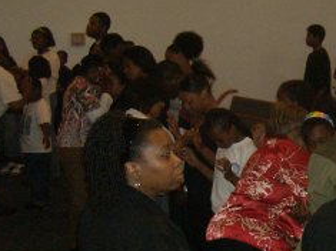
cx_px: 372
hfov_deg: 19.2
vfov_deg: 14.8
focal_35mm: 98
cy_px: 260
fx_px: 951
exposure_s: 1/60
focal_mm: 6
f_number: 2.8
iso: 200
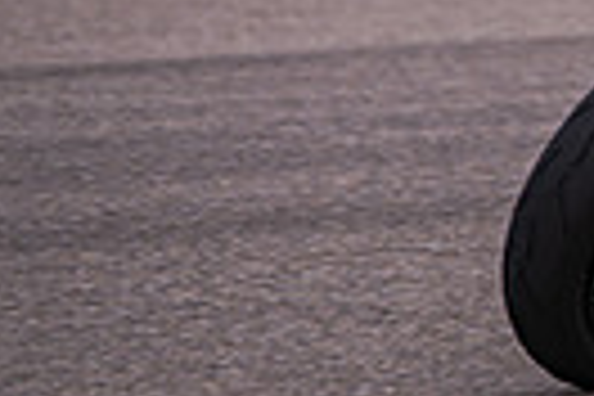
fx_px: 14519
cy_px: -119
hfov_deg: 2.3
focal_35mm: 880
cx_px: 1220
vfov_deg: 1.6
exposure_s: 1/1600
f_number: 2.8
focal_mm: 200
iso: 80
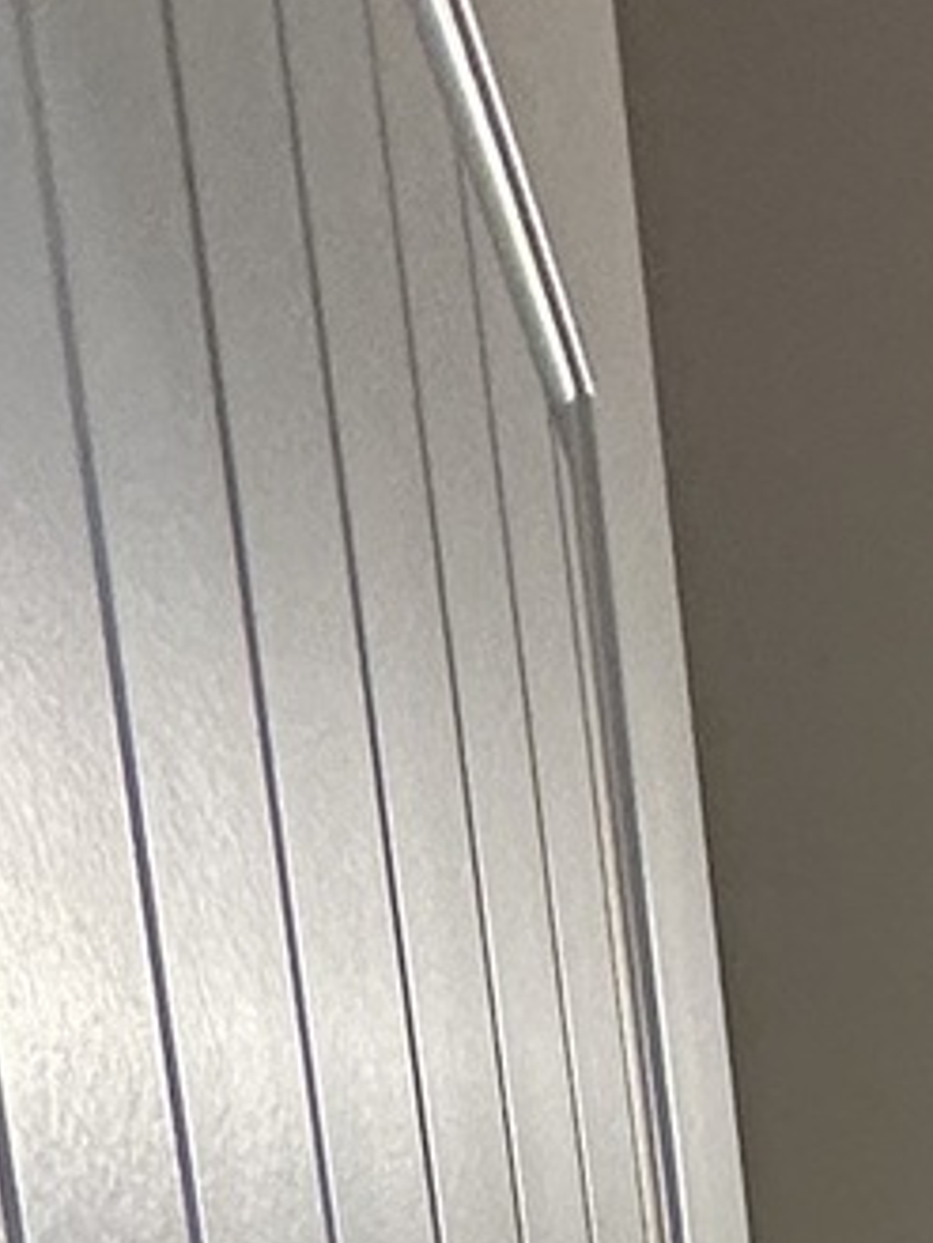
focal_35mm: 98
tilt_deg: -12.6
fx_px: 3520
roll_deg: -0.5
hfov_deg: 11.6
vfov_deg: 13.6
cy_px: 3079
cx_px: 2414
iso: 160
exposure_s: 1/120
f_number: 2.2
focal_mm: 2.22
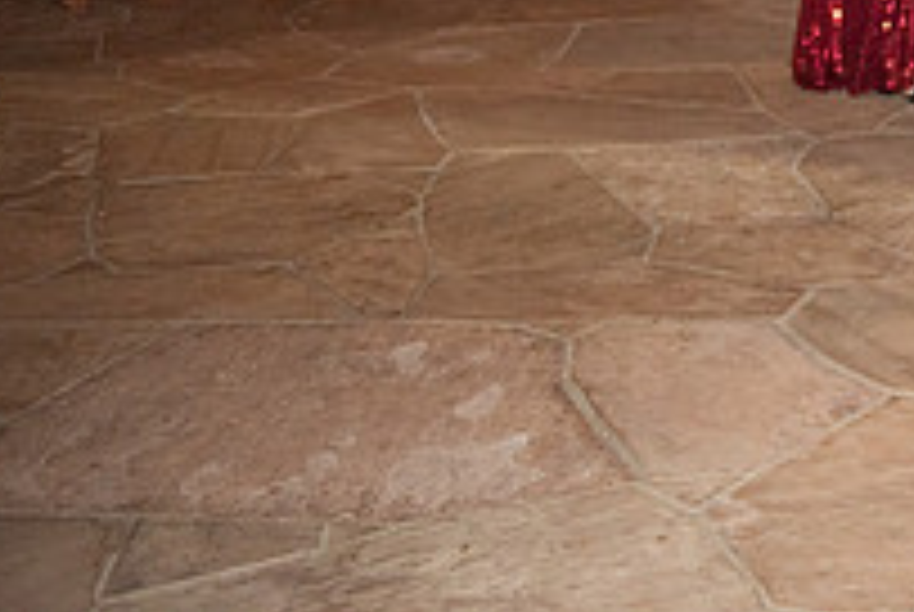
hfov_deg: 22.6
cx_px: 1274
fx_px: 1958
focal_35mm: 77
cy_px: -250
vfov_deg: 16.5
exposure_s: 1/125
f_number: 2.8
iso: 1250
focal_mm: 27
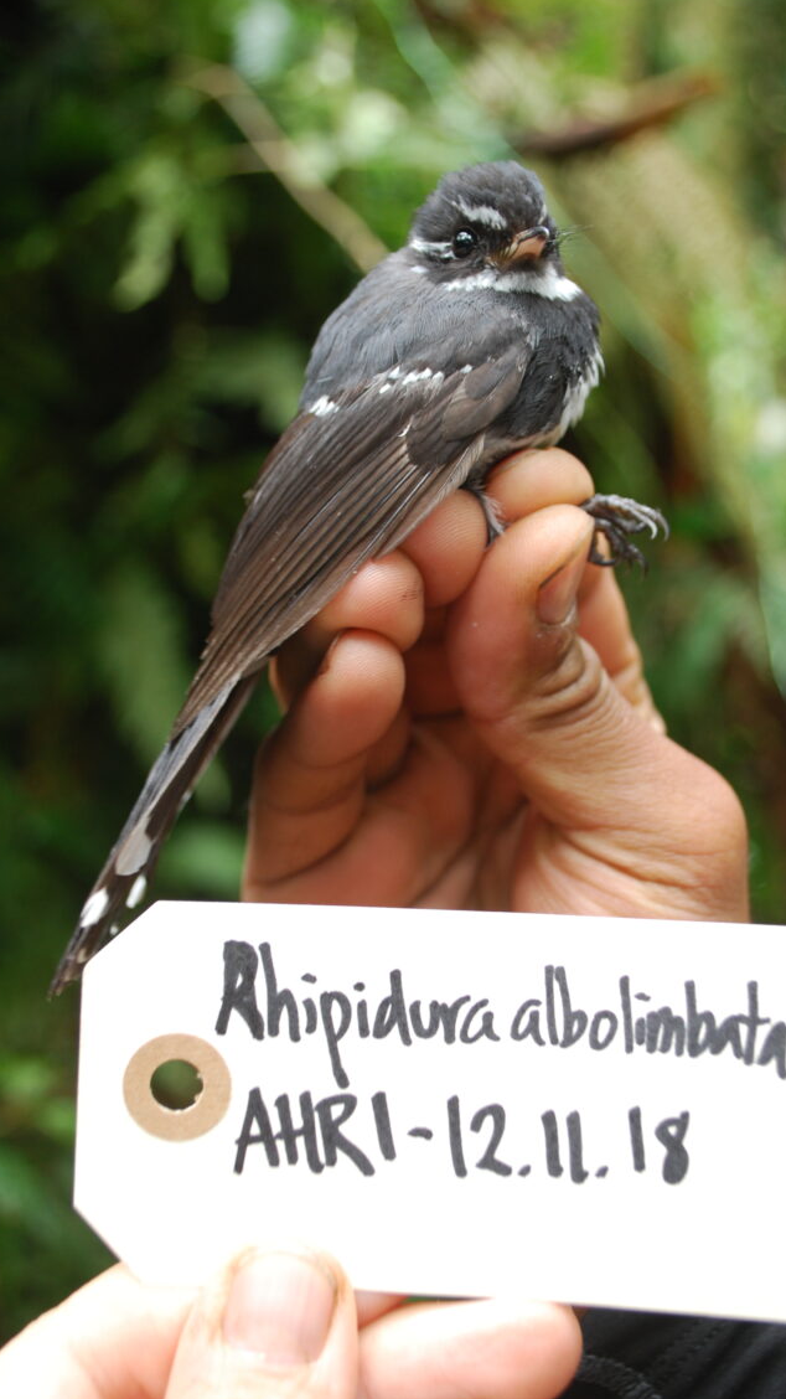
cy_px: 698
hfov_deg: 24.9
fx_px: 1780
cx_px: 436
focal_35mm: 48
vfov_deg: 42.9
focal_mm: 30
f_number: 4.8
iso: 280
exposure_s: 1/30
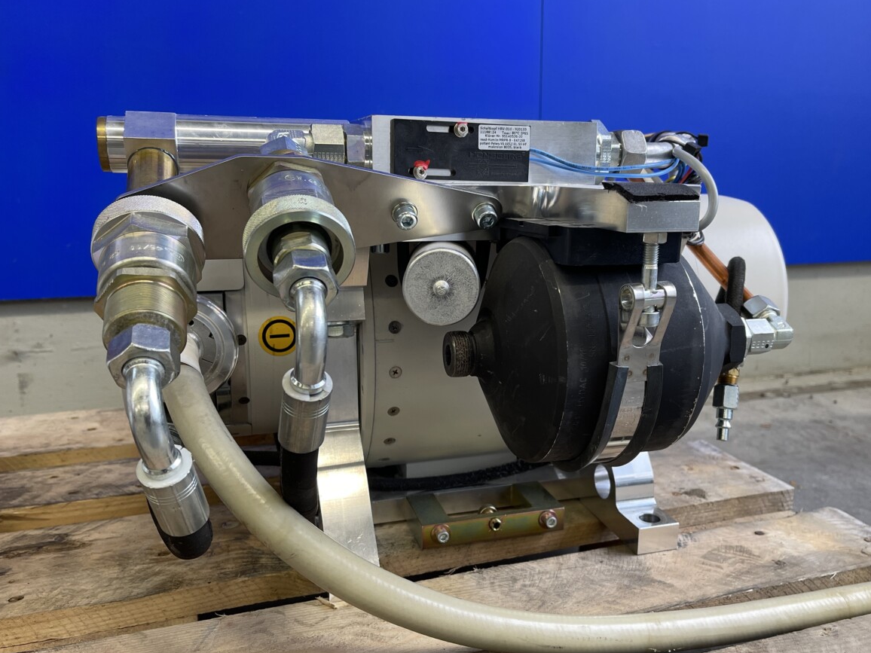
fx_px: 679
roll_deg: -0.6
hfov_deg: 65.3
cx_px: 446
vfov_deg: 51.4
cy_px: 331
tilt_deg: -13.7
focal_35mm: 27
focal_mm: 5.1
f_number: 1.6
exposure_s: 1/100
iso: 125
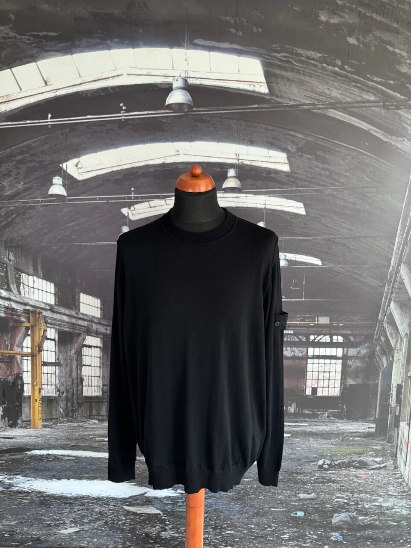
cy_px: 274
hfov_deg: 56.8
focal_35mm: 24
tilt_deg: -8.9
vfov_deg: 71.6
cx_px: 206
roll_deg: -0.7
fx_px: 380
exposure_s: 1/60
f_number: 1.78
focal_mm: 6.76
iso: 250
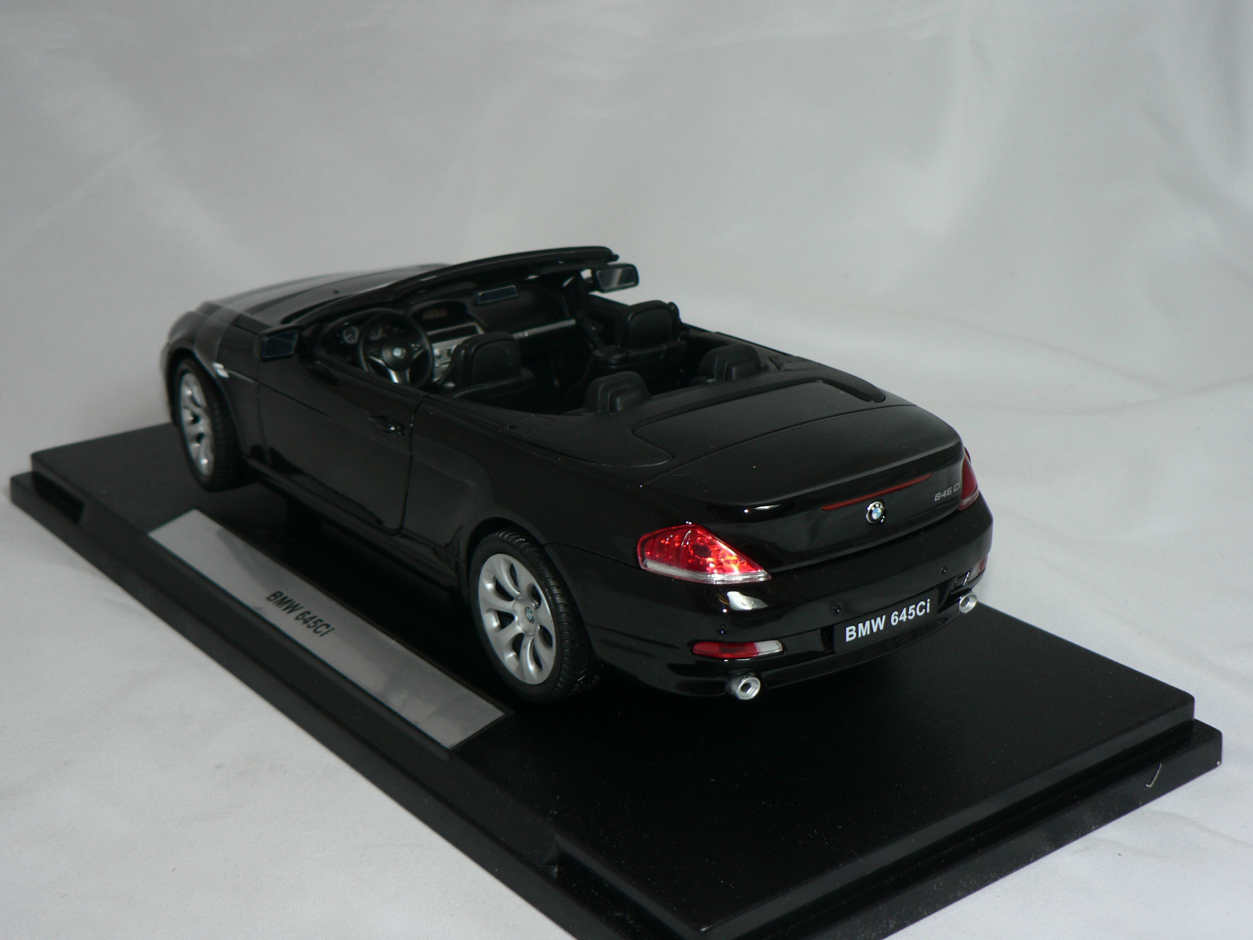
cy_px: 470
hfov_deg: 37.5
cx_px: 626
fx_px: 1846
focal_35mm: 51
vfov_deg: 28.6
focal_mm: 8.6
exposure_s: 1/60
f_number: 2.8
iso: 80
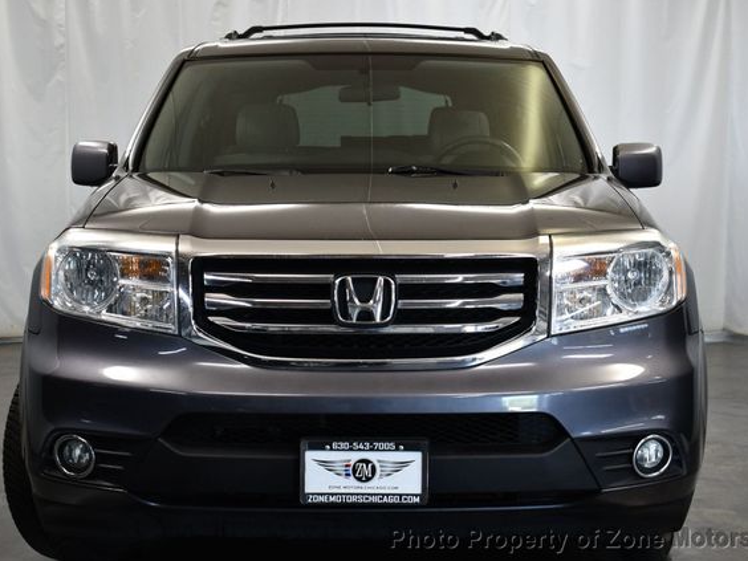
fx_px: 1275
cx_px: 373
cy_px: 280
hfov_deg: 32.7
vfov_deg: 24.8
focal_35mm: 59
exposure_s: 1/125
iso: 800
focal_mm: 27
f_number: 4
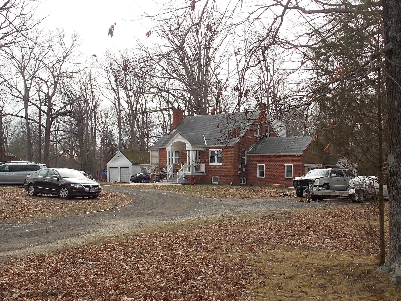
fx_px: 487
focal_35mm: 42
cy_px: 158
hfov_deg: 44.7
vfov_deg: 34.3
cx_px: 220
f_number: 3.5
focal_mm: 6.6
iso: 80
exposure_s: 1/400
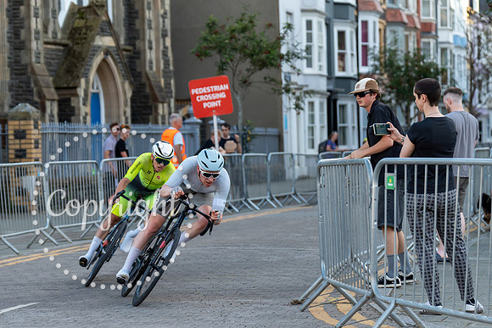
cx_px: 195
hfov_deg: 16.3
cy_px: 233
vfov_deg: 10.9
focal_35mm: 125
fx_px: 1711
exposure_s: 1/800
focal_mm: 88
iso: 400
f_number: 3.2
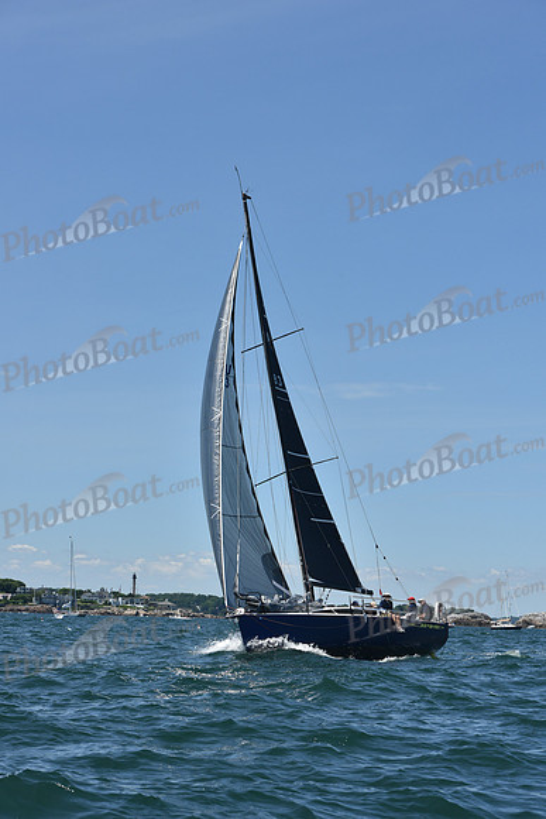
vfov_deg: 27.0
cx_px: 273
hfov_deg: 18.2
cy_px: 410
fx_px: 1705
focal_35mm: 75
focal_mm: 75
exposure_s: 1/1000
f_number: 9
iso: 250
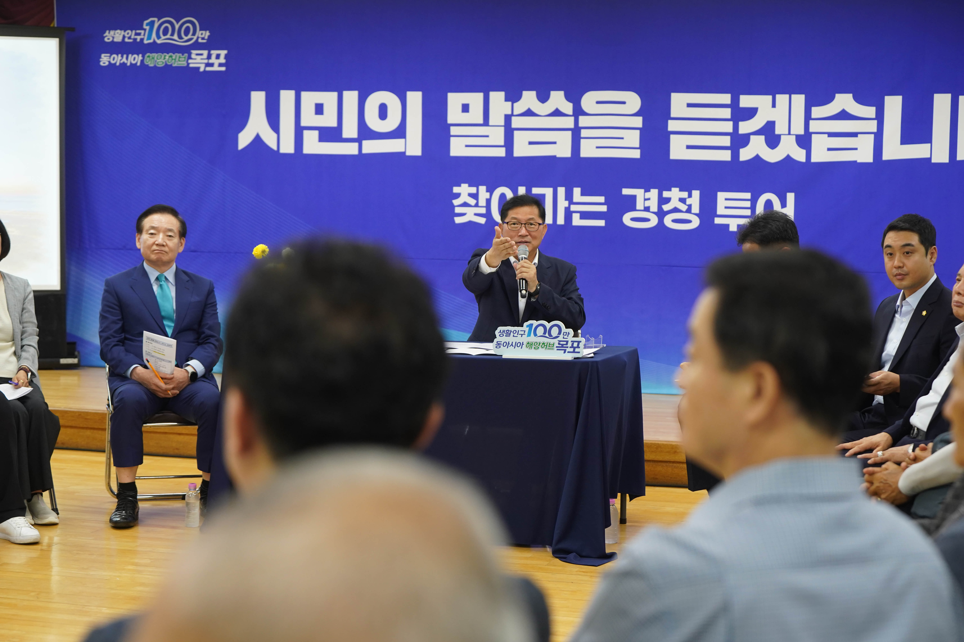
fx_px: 1874
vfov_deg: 19.5
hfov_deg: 28.8
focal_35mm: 70
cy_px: 321
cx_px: 482
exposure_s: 1/160
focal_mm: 70
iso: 1600
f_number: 4
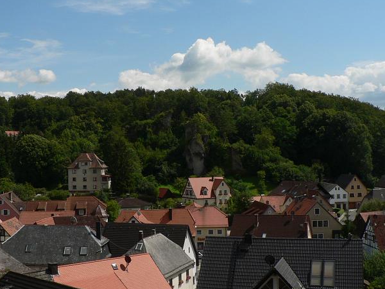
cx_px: 159
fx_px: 534
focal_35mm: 48
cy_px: 134
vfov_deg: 30.3
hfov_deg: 39.5
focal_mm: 6
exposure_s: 1/800
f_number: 5.6
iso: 80
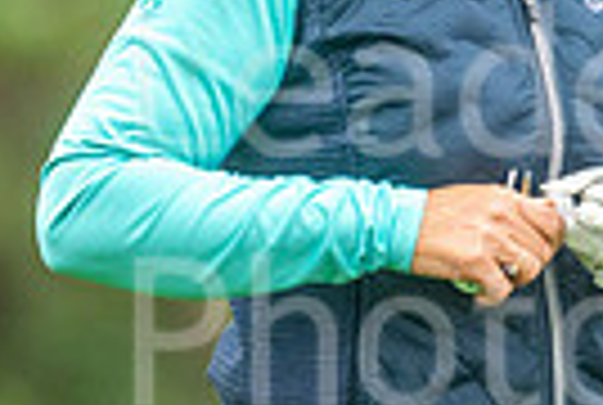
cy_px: 66
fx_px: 23183
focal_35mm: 1381
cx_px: 629
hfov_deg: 1.5
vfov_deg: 1.0
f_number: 4
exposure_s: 1/2000
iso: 800
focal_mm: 300
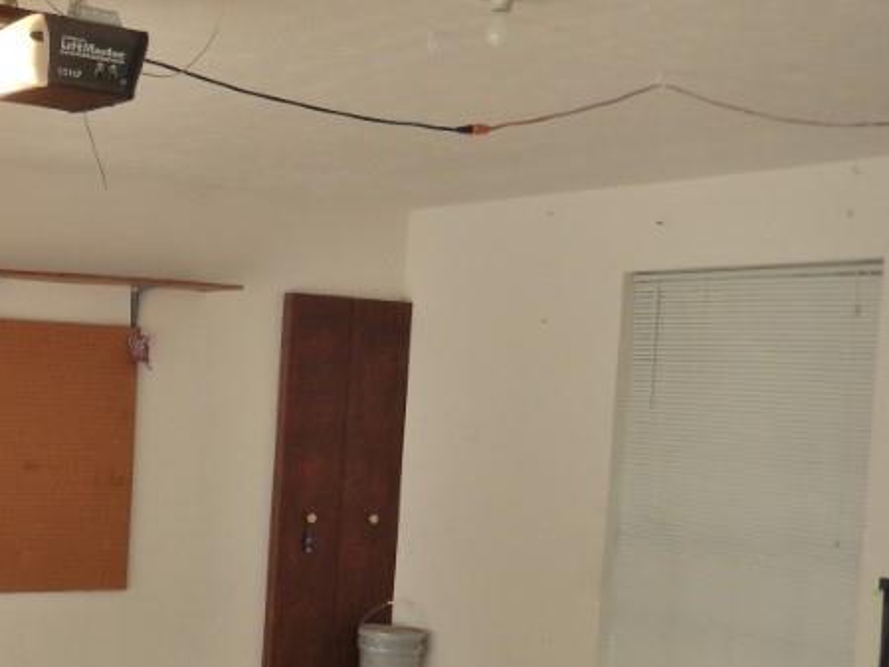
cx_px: -111
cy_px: 475
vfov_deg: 25.5
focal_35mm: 57
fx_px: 1464
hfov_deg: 30.0
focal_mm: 4.5
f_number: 3.4
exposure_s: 1/80
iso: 125
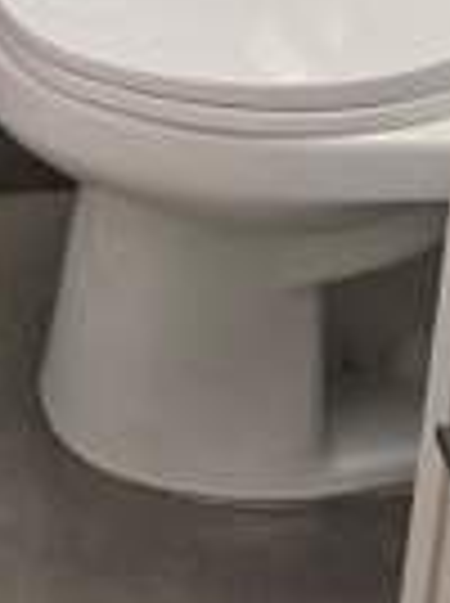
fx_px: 1913
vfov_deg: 14.5
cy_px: -648
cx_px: 18
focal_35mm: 110
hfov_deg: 13.3
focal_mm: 5.4
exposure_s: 1/120
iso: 200
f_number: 1.8
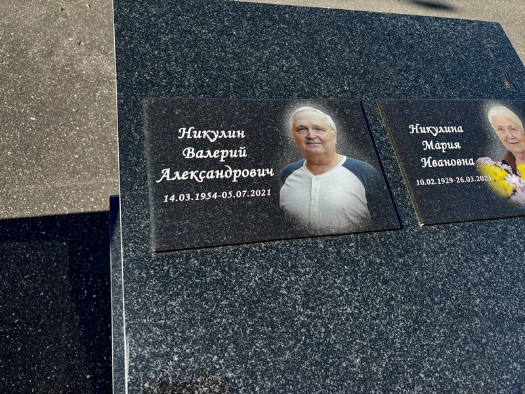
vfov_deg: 53.1
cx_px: 262
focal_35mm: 26
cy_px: 197
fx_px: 394
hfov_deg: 67.3
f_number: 1.6
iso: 50
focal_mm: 5.96
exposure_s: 1/1092
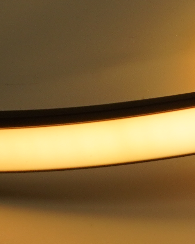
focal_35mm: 309
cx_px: 753
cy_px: -44
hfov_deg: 4.6
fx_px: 2228
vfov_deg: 6.2
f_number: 13
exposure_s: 1/50
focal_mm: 46
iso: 400
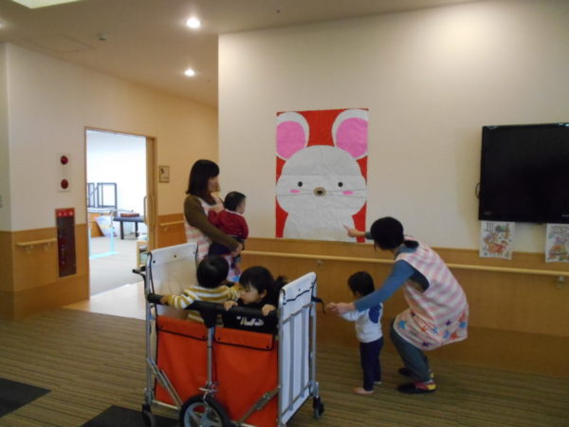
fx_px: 427
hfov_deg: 67.3
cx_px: 284
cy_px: 214
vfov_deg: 53.1
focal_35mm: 26
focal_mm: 4.6
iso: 800
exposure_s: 1/60
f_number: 3.2
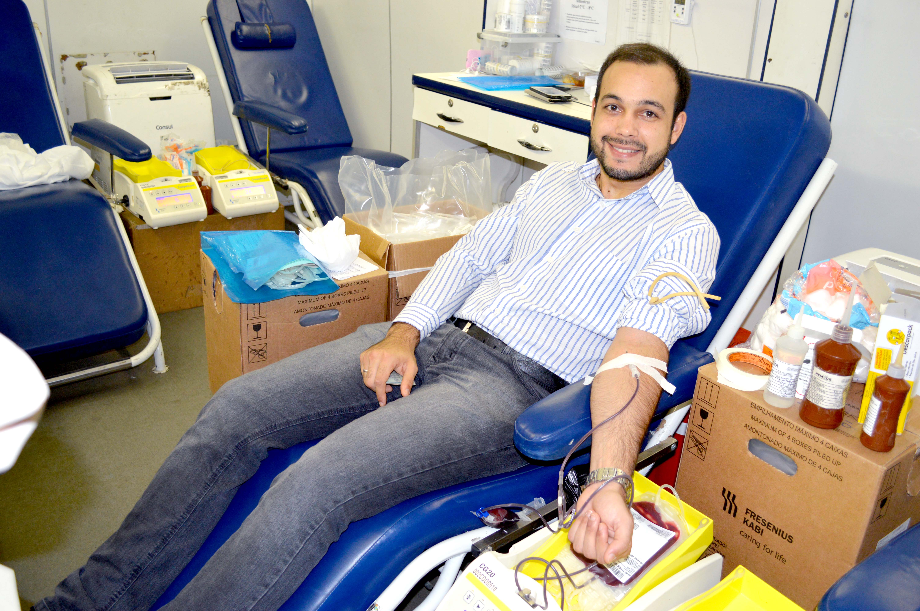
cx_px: 460
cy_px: 306
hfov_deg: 62.0
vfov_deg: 43.5
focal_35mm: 30
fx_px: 766
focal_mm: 20
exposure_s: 1/60
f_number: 3.8
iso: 500
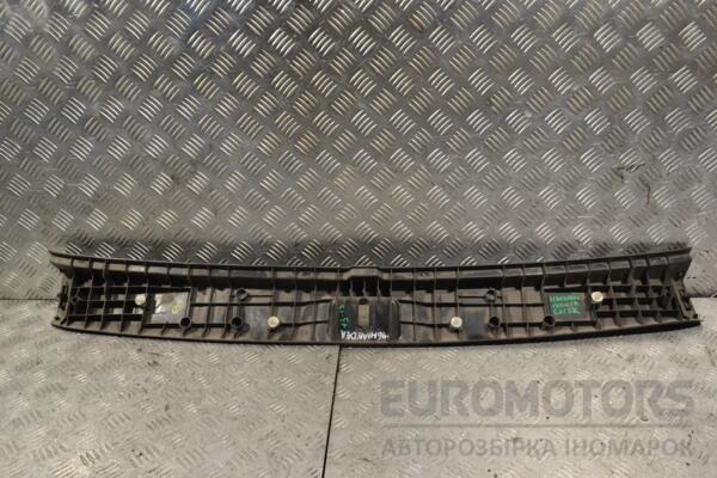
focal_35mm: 30
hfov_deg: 61.9
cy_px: 239
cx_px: 358
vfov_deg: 43.6
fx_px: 597
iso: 3200
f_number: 9
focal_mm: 20
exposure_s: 1/320
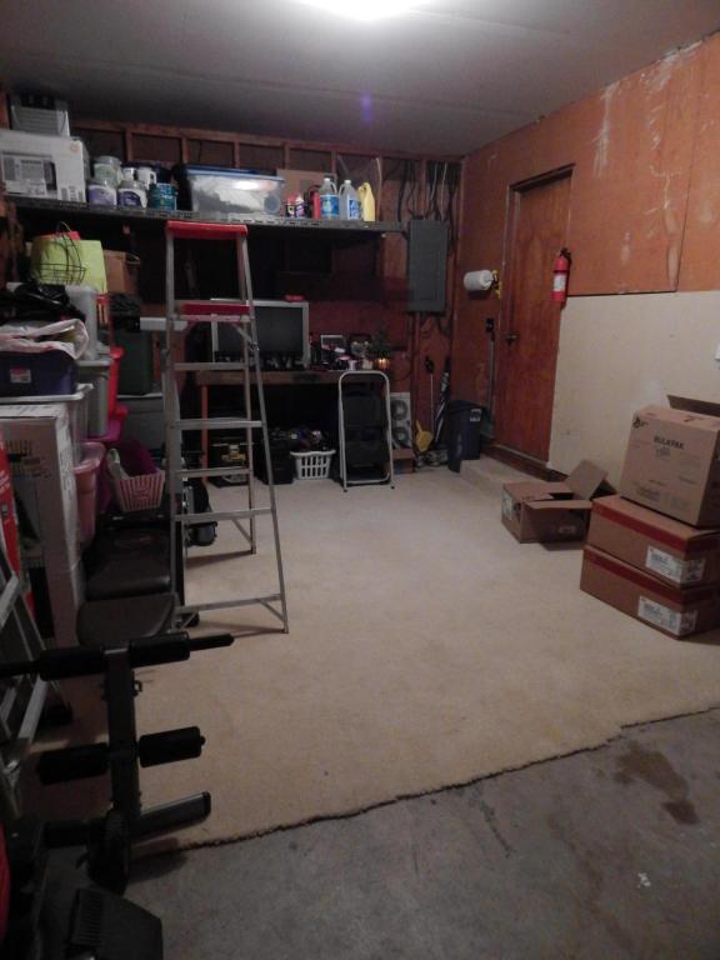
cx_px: 360
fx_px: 610
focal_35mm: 22
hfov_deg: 61.1
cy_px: 480
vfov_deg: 76.4
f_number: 3
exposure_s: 1/15
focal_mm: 4
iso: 800
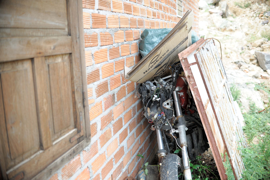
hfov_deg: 54.5
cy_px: 90
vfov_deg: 37.8
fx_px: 262
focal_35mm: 35
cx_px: 135
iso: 200
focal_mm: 35
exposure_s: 1/160
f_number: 3.5
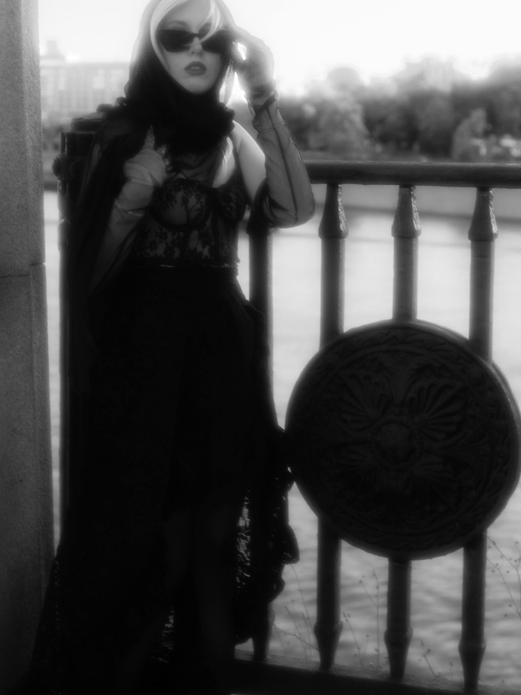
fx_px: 1305
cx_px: 268
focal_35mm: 65
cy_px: 268
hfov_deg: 22.6
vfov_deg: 29.7
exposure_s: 1/125
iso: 125
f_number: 4
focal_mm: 50
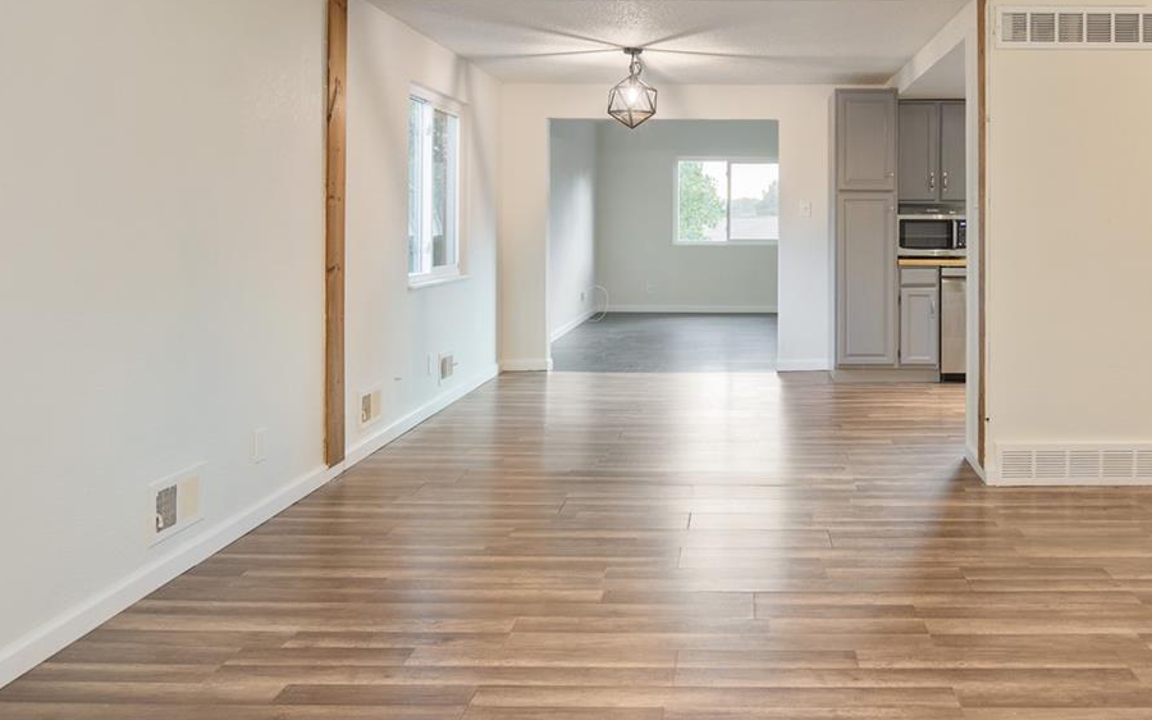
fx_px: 910
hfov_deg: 63.3
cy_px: 215
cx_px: 750
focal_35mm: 29
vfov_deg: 42.3
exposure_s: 1/10
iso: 100
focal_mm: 16
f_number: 4
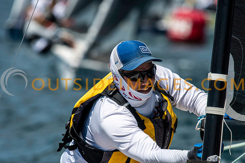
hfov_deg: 4.6
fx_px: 3063
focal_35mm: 450
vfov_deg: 3.1
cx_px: 122
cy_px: 82
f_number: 5.6
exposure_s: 1/3200
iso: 320
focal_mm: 300
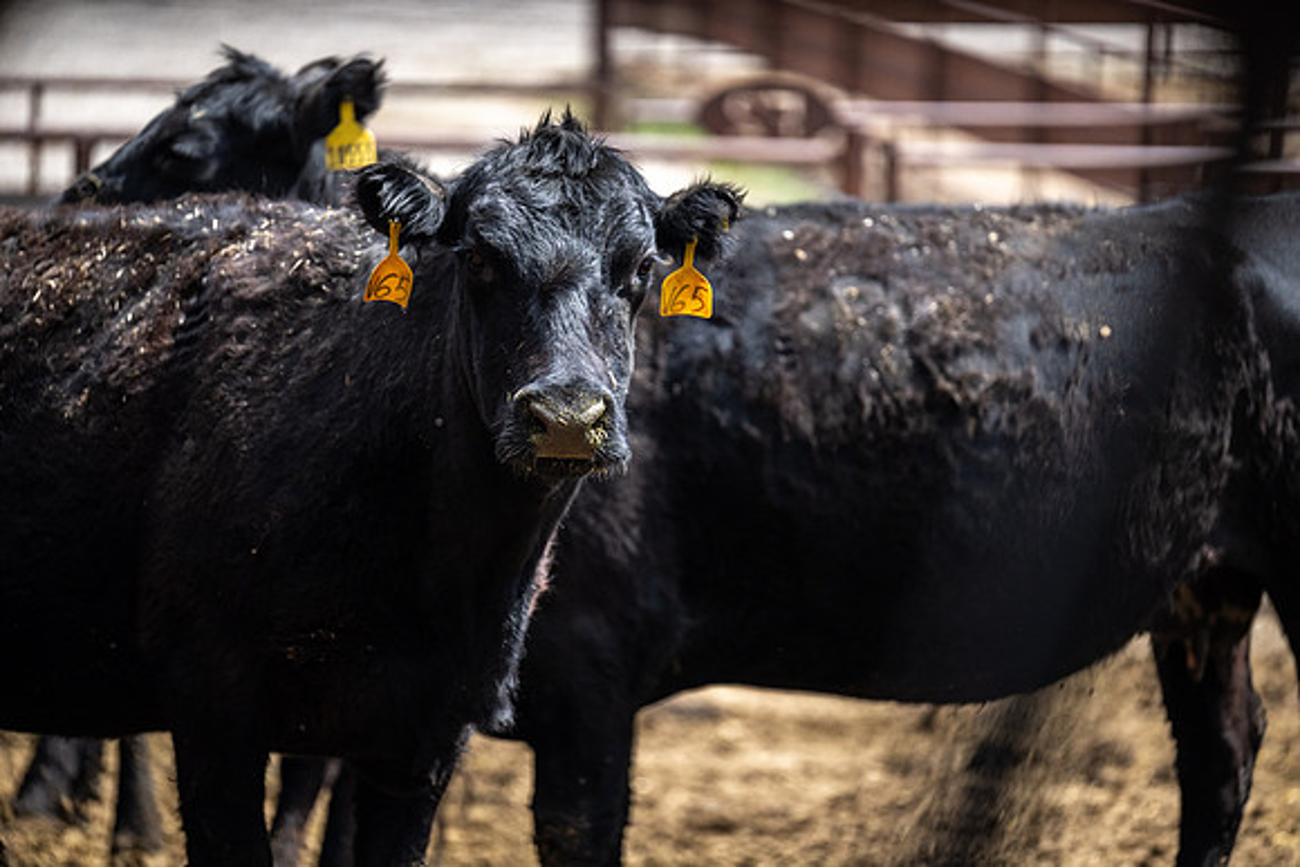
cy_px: 434
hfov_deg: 10.3
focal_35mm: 200
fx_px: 7224
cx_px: 650
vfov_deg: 6.9
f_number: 2.8
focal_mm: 200
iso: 500
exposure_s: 1/8000
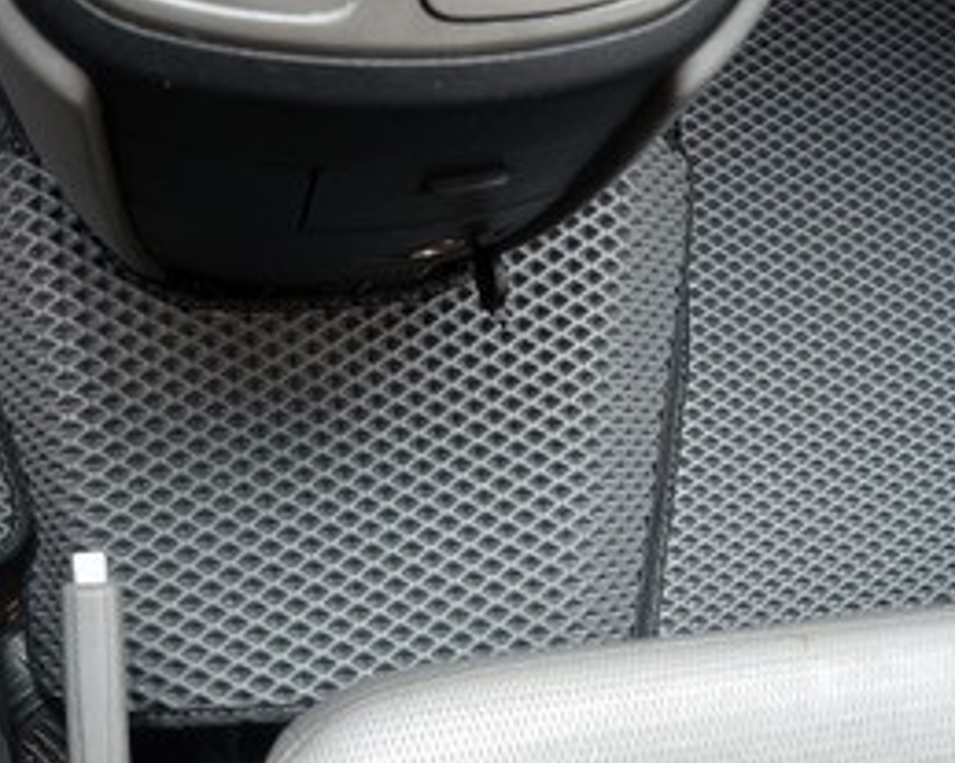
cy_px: 487
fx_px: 1158
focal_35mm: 41
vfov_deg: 36.2
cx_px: 295
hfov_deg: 44.0
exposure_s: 1/60
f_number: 3.5
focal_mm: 18
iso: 800
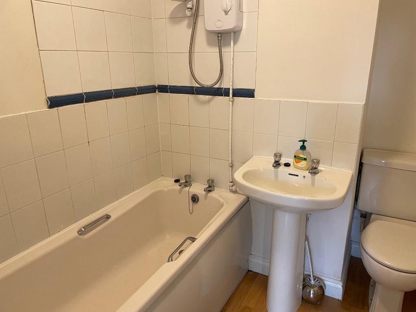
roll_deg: +0.9
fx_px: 312
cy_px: 156
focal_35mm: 26
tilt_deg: -17.4
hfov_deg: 67.3
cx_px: 208
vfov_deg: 53.1
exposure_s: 1/95
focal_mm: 4.2
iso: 125
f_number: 1.6
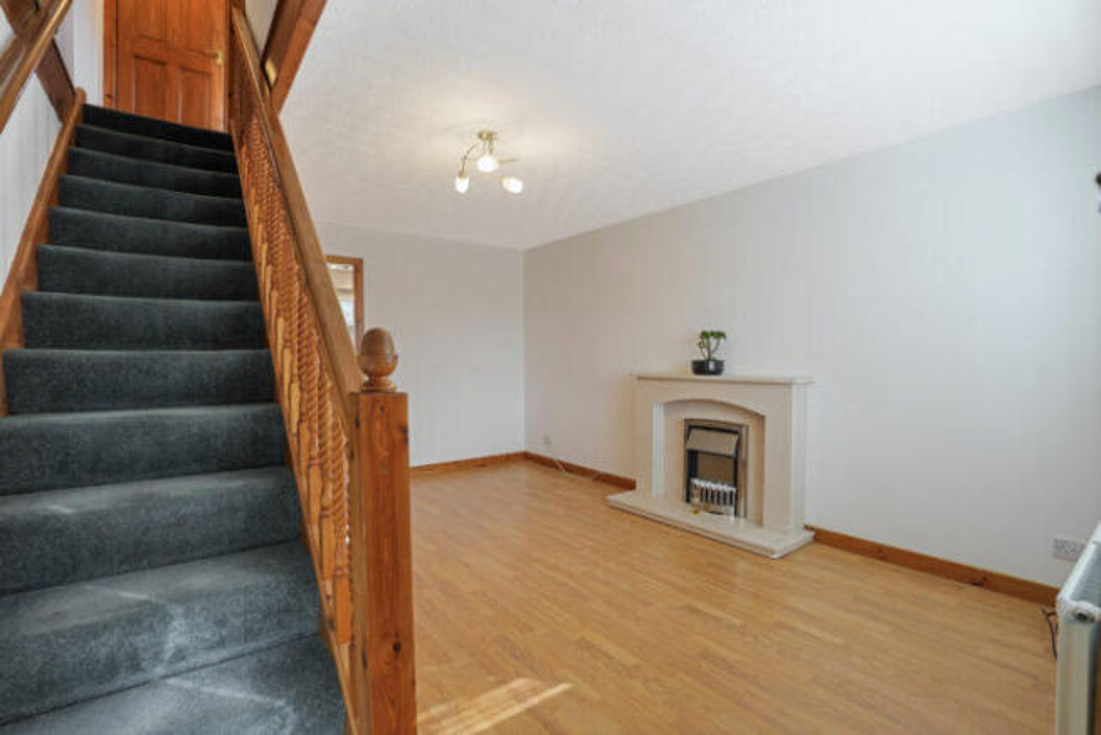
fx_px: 489
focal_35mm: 16
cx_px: 550
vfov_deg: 73.8
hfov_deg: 96.7
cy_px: 368
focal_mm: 16
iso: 800
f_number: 4
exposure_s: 1/60
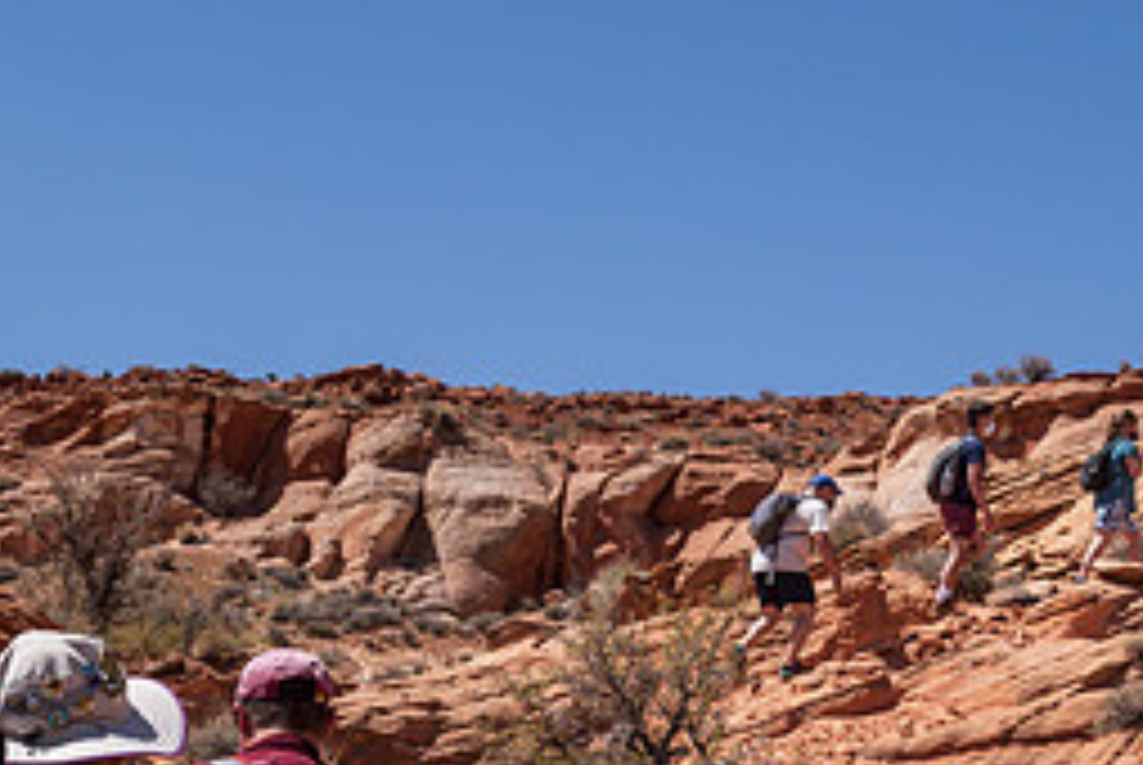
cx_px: 1125
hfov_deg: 26.3
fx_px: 2320
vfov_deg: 18.5
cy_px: 614
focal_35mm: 73
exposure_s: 1/125
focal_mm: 32
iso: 280
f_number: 22
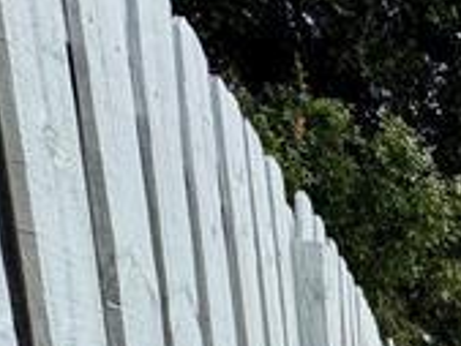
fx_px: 706
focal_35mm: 53
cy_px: 605
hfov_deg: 22.4
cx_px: 818
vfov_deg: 20.5
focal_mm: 2.22
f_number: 2.2
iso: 40
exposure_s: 1/518
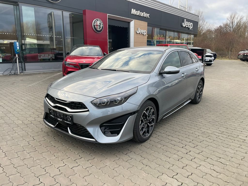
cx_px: 124
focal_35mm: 26
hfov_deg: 67.3
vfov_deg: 53.1
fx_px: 186
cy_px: 93
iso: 32
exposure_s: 1/310
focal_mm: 4.2
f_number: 1.6
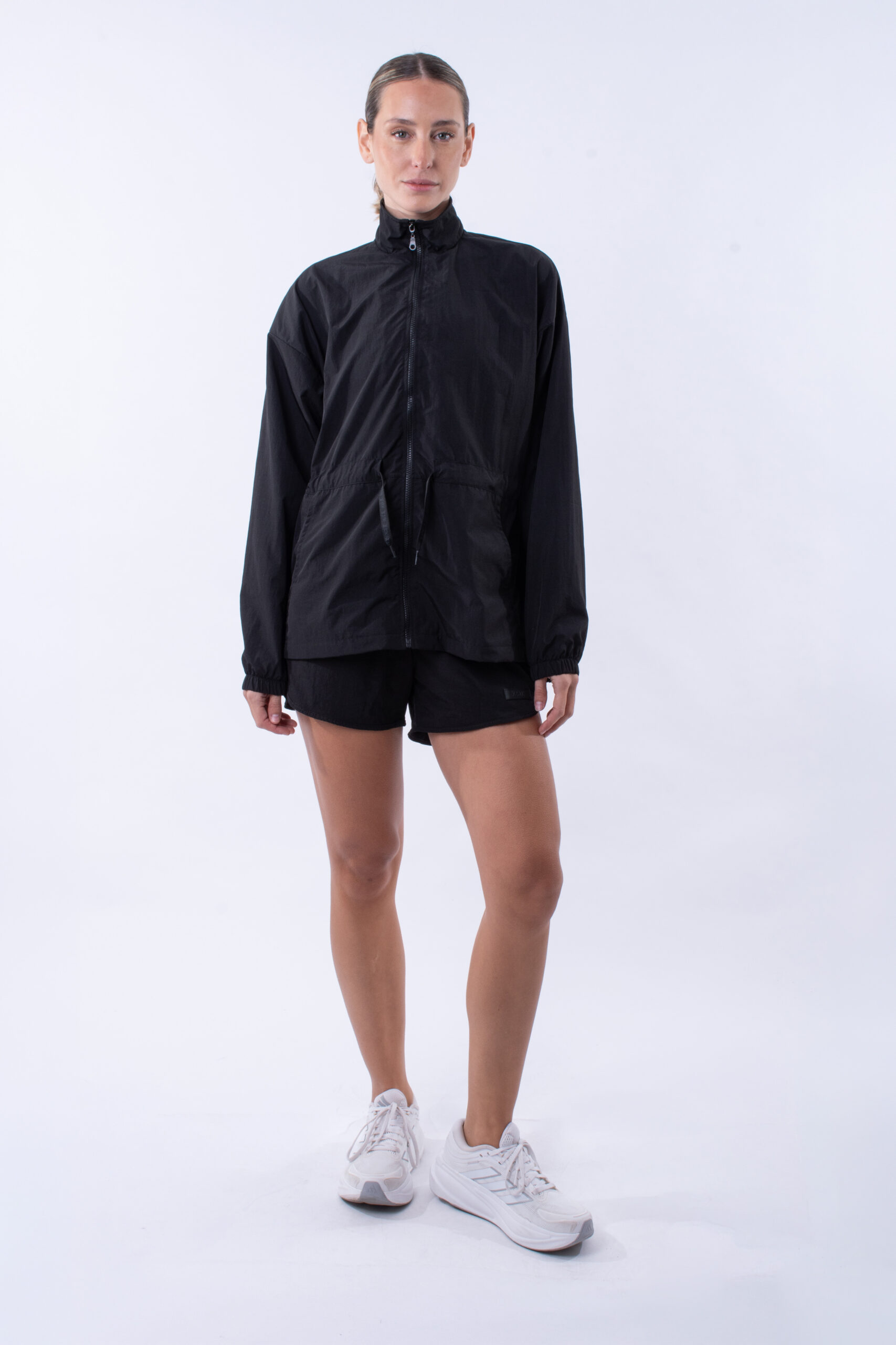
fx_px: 1941
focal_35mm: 52
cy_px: 672
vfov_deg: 38.2
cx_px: 448
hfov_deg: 26.0
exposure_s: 1/160
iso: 160
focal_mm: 35
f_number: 14
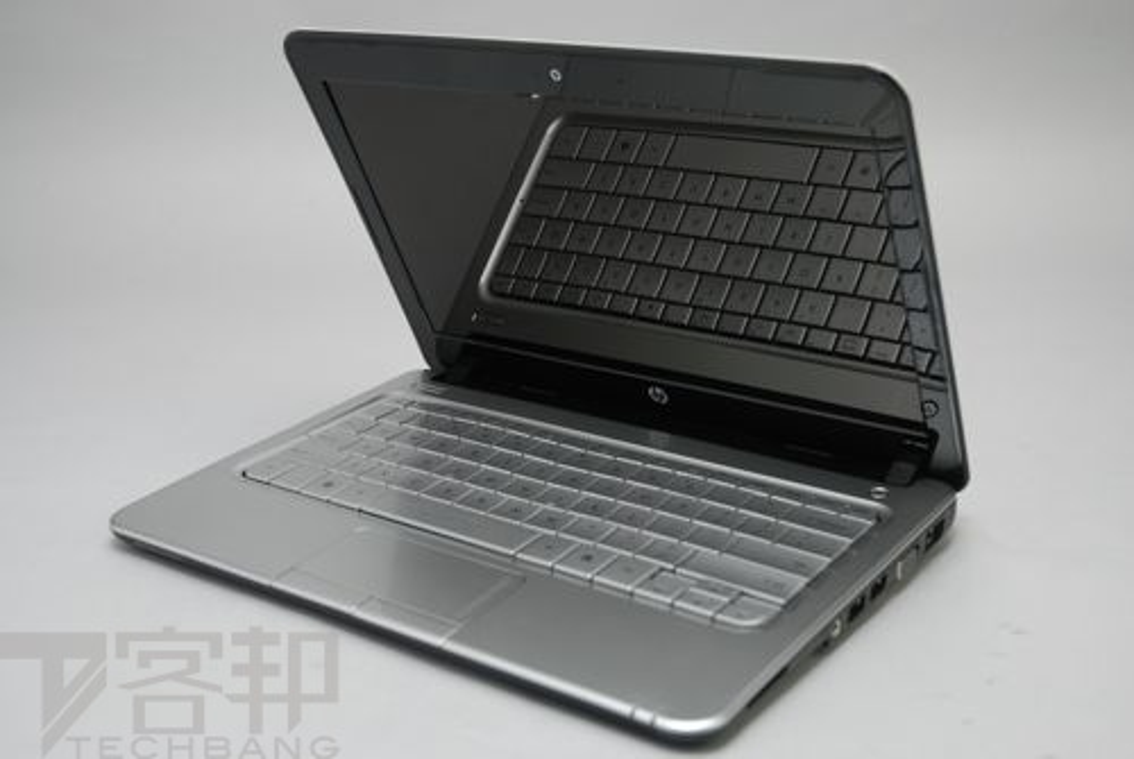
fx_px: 1609
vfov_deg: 26.6
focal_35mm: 51
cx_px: 567
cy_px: 380
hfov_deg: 38.8
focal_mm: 34
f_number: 5.6
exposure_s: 1/60
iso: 100
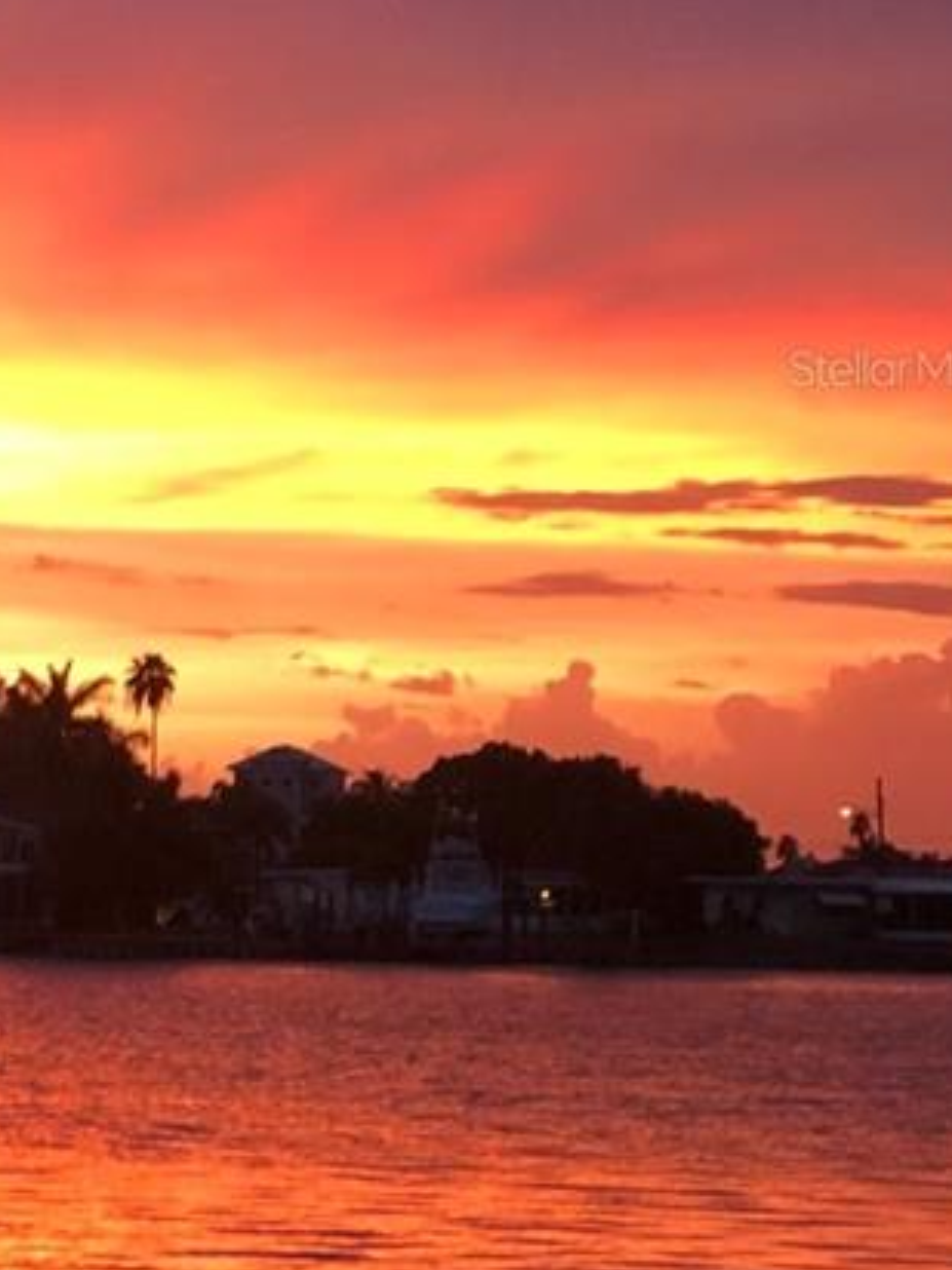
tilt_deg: +3.2
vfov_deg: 11.9
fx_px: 6087
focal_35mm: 166
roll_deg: -1.0
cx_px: -379
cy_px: 367
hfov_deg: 8.8
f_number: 2.8
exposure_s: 1/60
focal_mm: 6.6
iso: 250
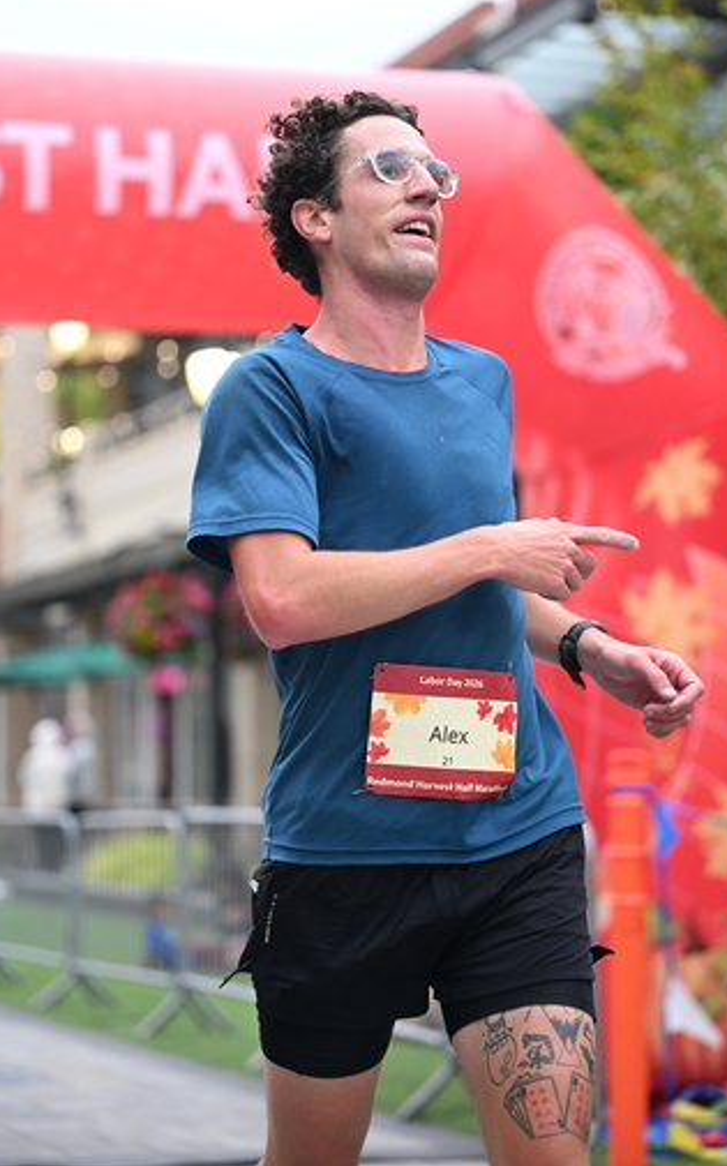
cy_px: 533
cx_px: 368
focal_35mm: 100
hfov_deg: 13.1
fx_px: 3175
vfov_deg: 20.8
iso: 1600
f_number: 2.8
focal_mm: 90
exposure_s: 1/800
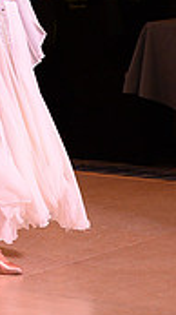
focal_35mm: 263
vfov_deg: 8.1
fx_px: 2187
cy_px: -64
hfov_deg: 4.5
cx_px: -171
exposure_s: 1/250
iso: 2500
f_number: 6.3
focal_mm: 75
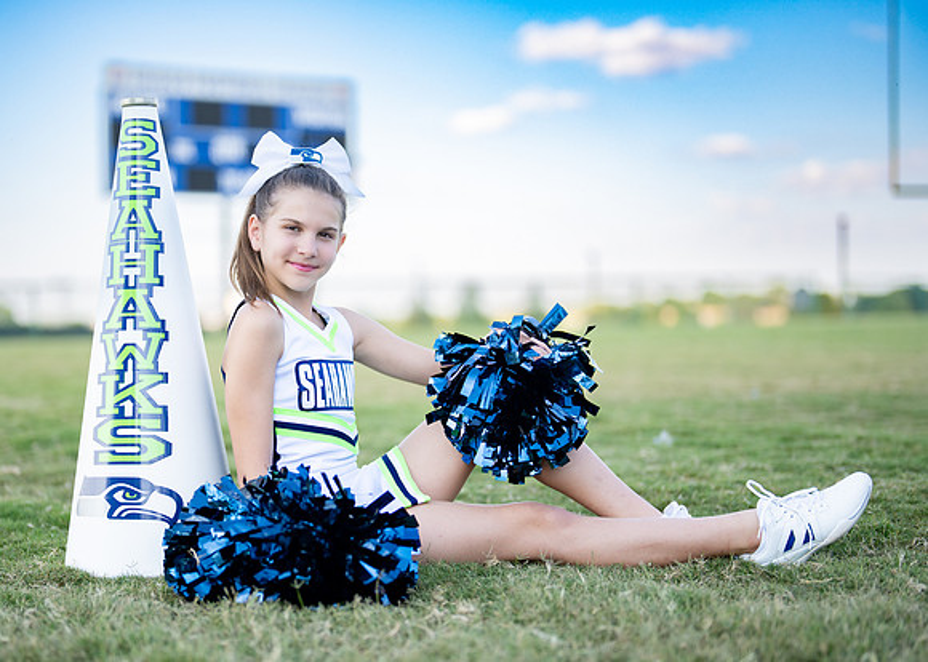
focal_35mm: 64
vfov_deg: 22.2
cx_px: 365
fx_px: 1686
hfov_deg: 30.7
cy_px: 359
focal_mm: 50
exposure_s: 1/3200
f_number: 1.2
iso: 125
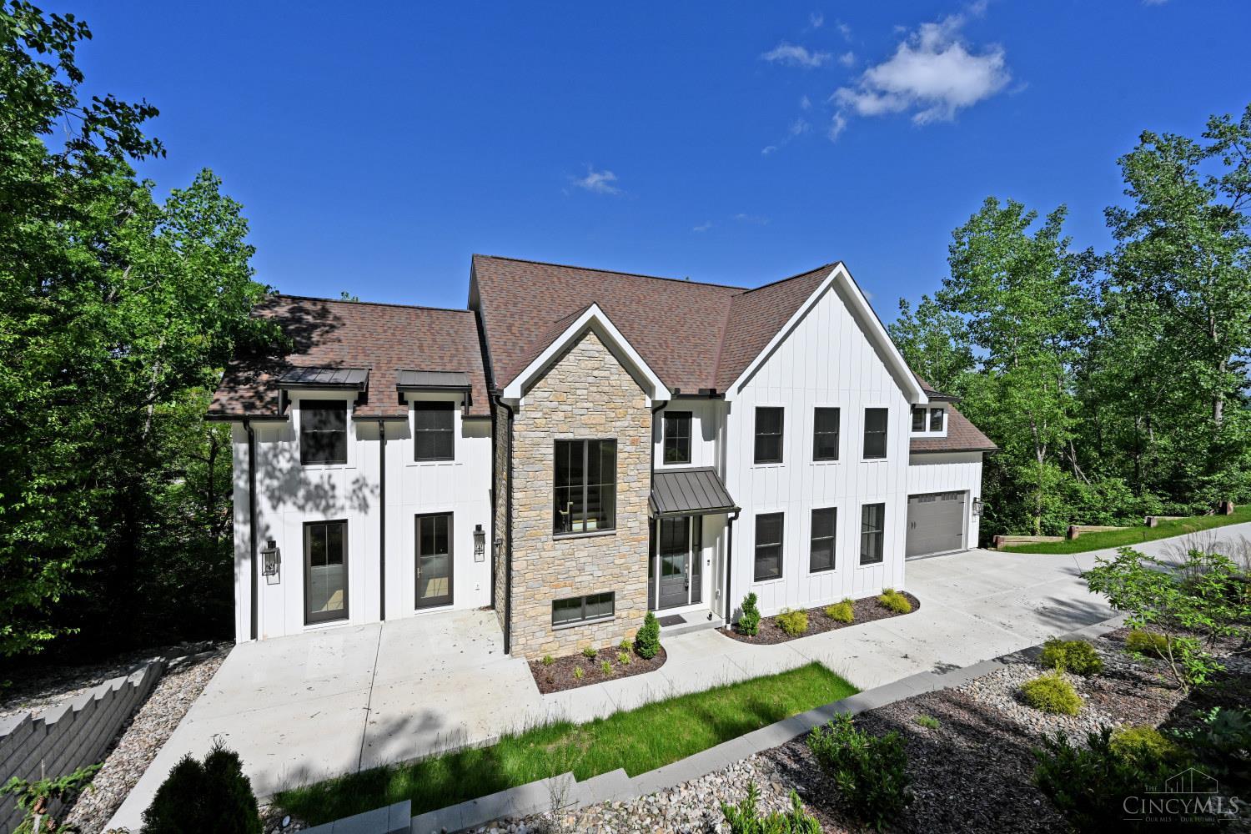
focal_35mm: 14
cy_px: 417
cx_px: 626
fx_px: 486
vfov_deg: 81.2
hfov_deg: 104.3
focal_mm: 14
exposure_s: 1/500
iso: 100
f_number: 9
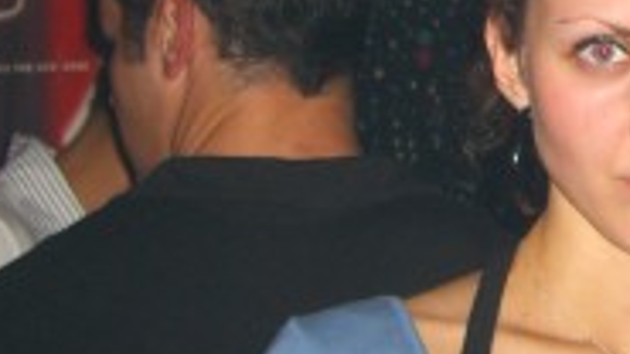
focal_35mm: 134
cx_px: 698
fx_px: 2238
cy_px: 75
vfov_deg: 9.0
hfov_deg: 15.6
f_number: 2.8
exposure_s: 1/60
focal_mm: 7.9
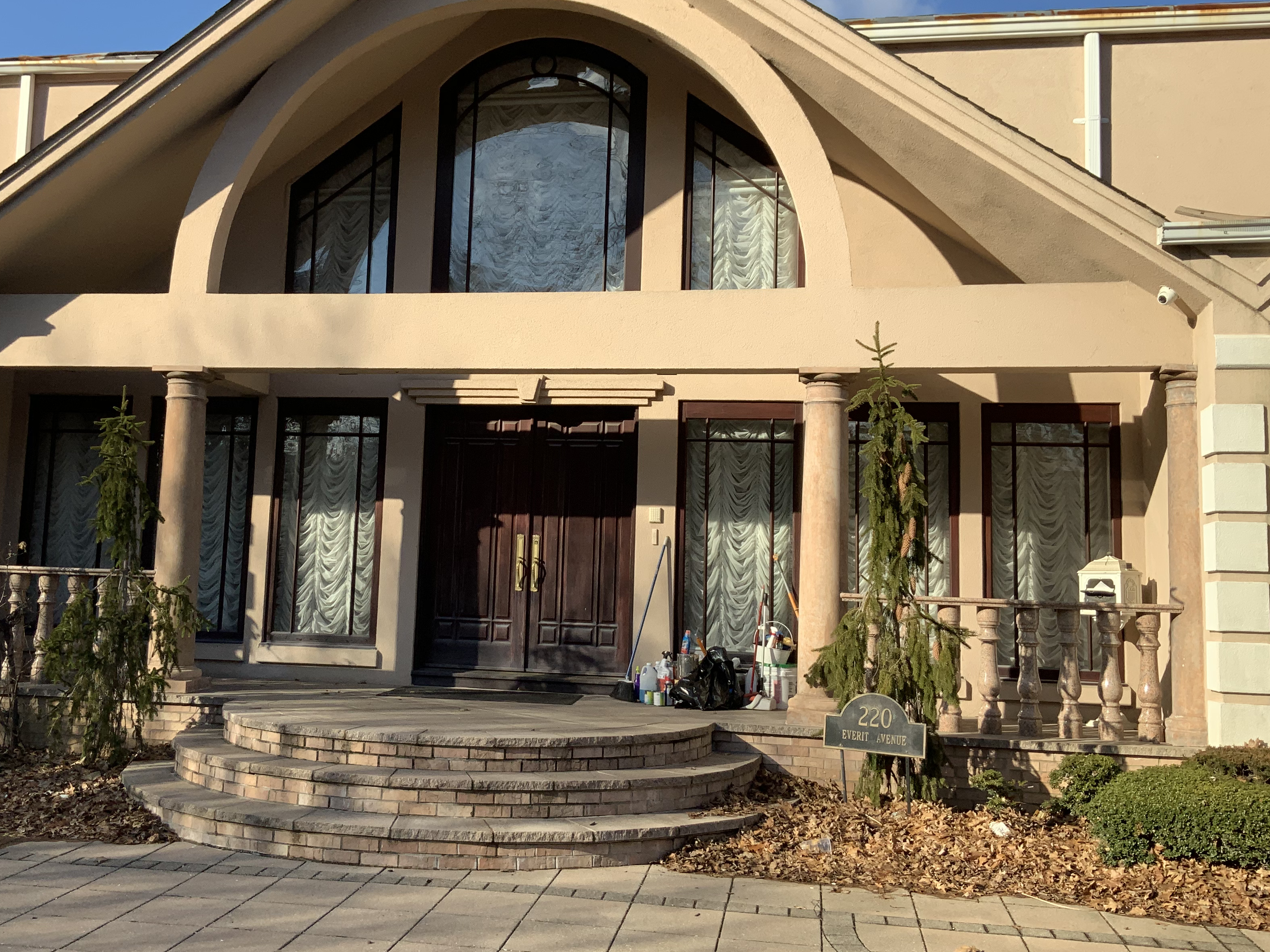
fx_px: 1357
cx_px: 541
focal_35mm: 37
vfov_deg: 38.6
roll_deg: -1.8
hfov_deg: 50.0
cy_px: 423
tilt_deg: +6.5
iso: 16
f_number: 1.8
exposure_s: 1/1626
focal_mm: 3
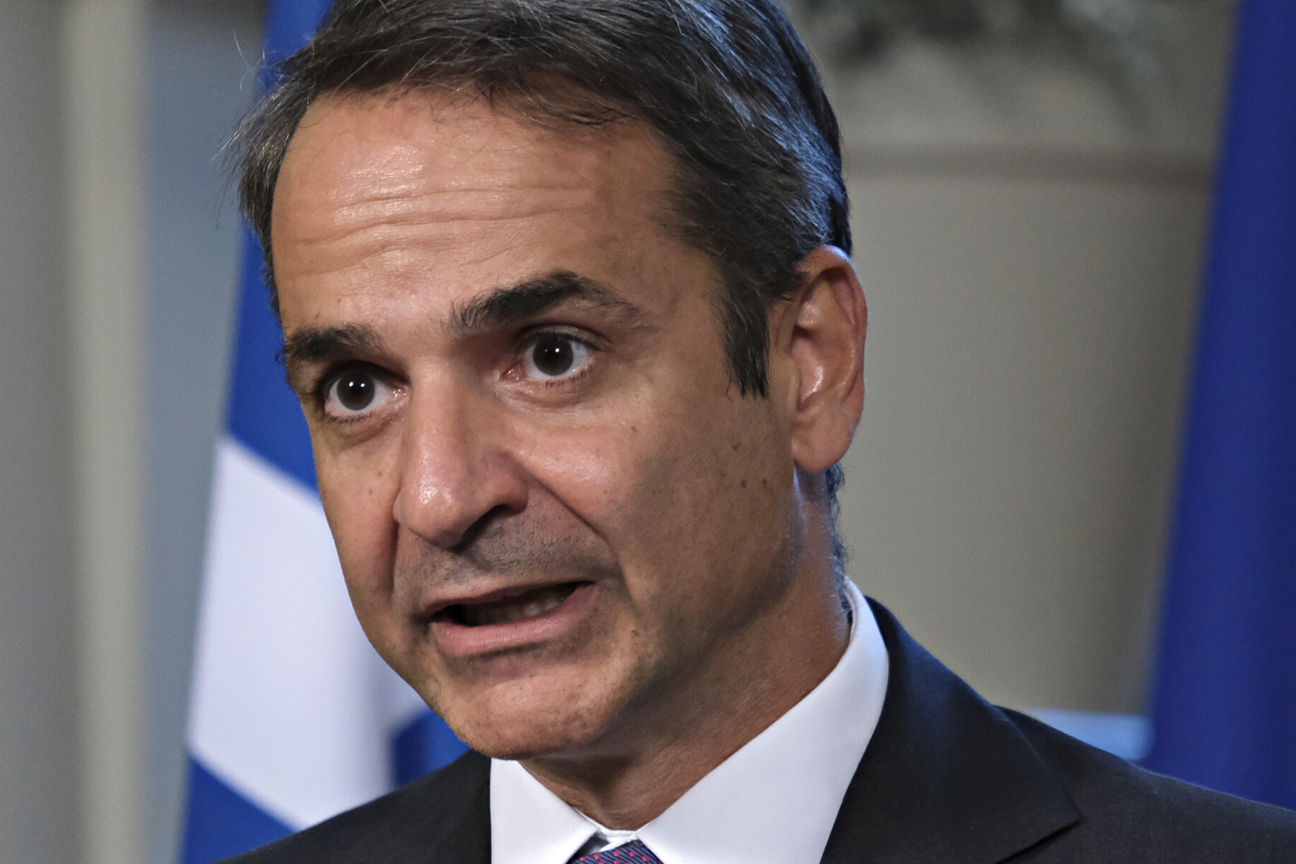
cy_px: 427
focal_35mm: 422
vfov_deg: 3.3
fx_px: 15193
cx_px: 749
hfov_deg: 4.9
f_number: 4.8
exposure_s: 1/250
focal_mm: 200
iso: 3200
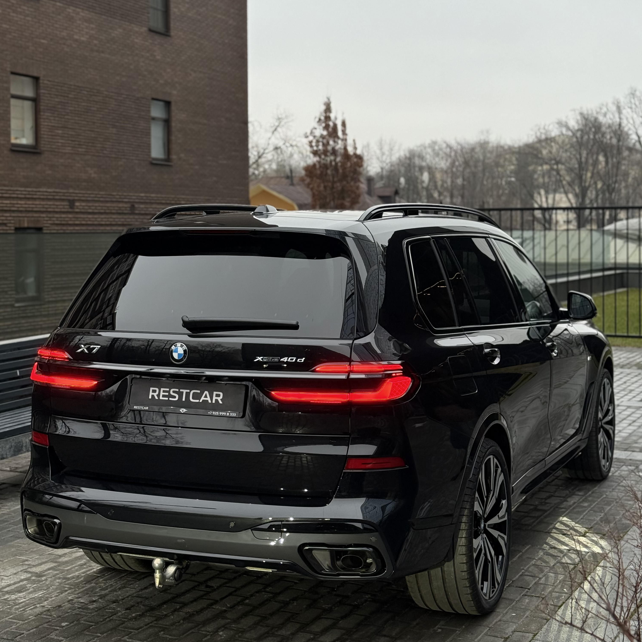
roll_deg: +0.5
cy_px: 230
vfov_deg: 29.9
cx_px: 322
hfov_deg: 30.0
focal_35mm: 57
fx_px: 1196
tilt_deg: -0.2
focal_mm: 6.76
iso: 200
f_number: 1.78
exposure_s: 1/74
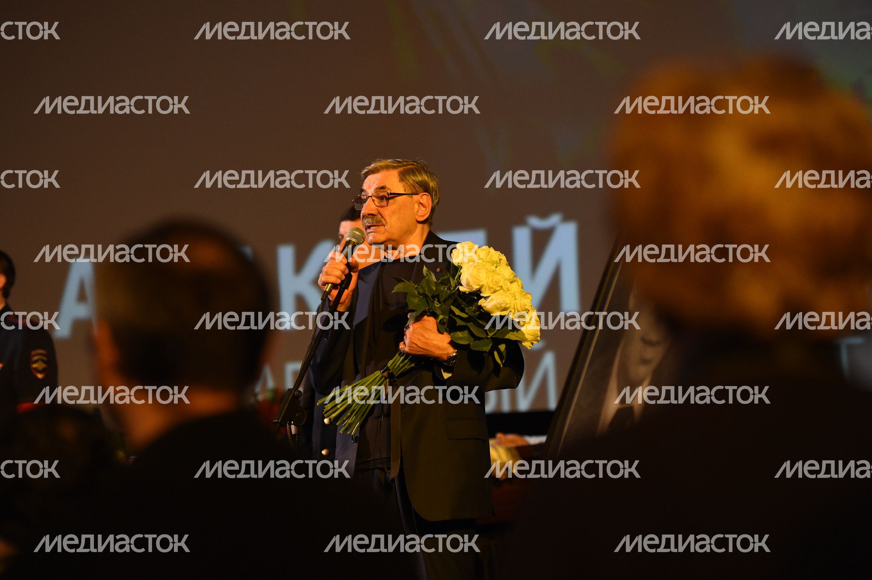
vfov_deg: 11.8
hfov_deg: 17.7
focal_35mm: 116
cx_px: 436
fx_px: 2808
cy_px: 290
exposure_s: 1/500
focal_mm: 116
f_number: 3.2
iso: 5000
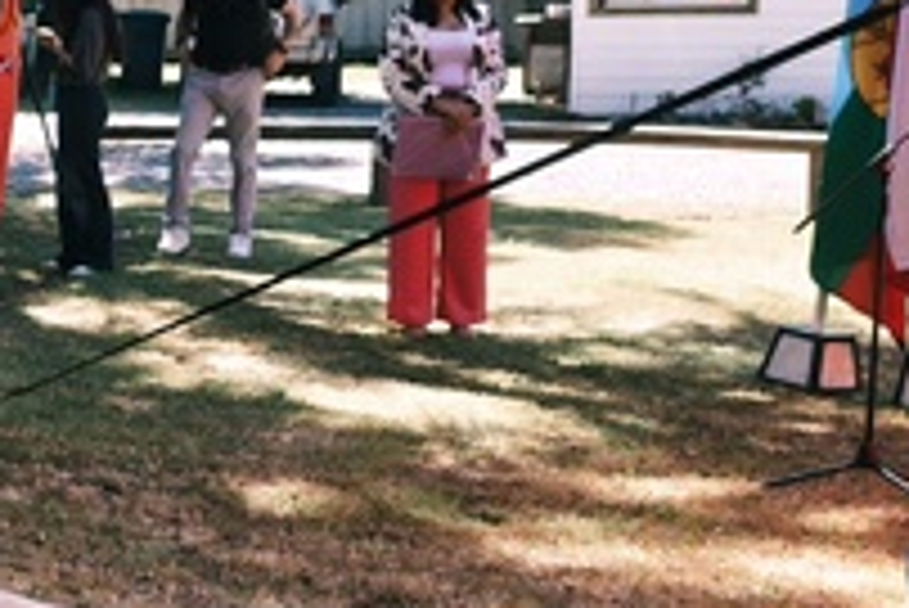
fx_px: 3057
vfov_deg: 11.3
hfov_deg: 15.4
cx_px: -518
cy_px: 342
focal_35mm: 121
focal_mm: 6.45
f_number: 1.62
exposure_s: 1/179
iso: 50
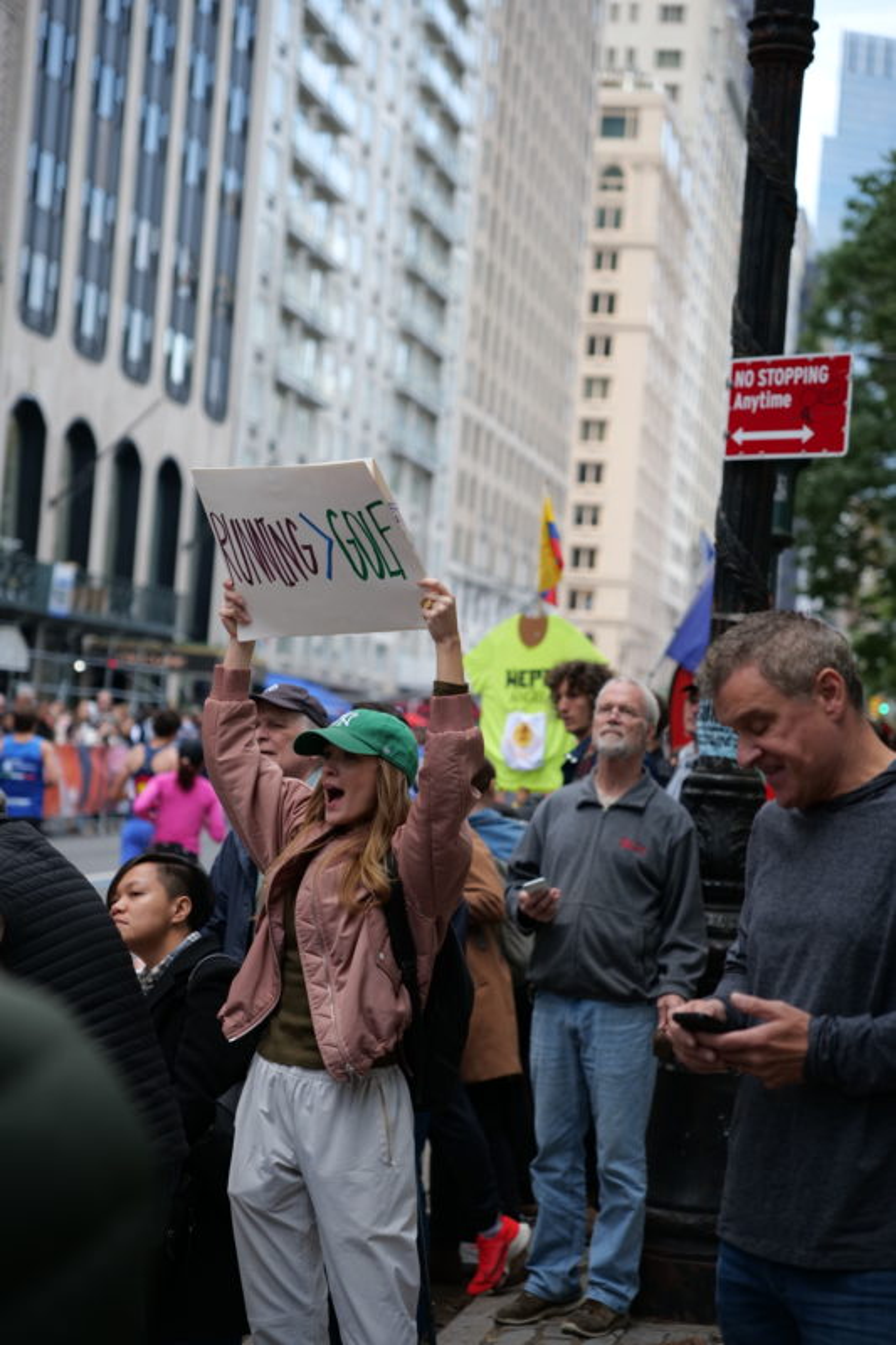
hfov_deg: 20.6
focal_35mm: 66
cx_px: 448
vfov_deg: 30.5
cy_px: 672
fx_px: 2465
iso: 640
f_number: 2.8
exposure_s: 1/1600
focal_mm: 66
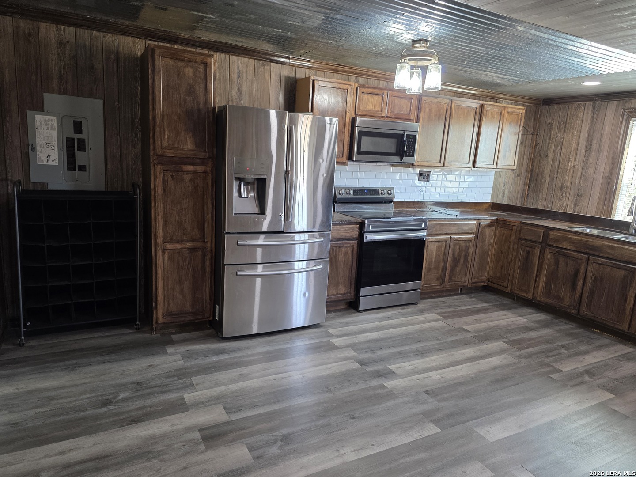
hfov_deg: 73.9
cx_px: 318
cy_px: 238
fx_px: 423
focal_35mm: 23
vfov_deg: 58.9
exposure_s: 1/120
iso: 320
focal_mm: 6.3
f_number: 1.7
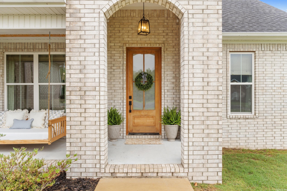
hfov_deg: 67.4
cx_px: 144
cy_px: 96
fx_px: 215
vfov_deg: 47.9
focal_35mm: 27
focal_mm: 18
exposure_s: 1/30
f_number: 9
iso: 200
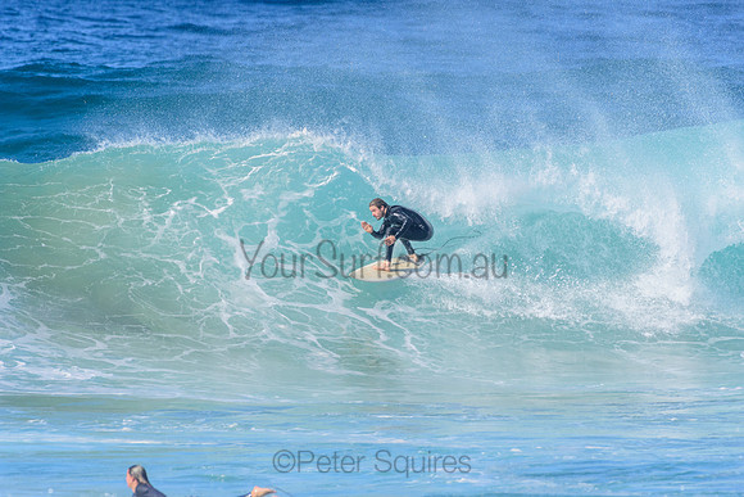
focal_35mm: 750
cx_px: 372
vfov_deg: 1.8
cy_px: 248
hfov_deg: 2.7
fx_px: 15503
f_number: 5.6
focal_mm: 500
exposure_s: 1/2000
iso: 320
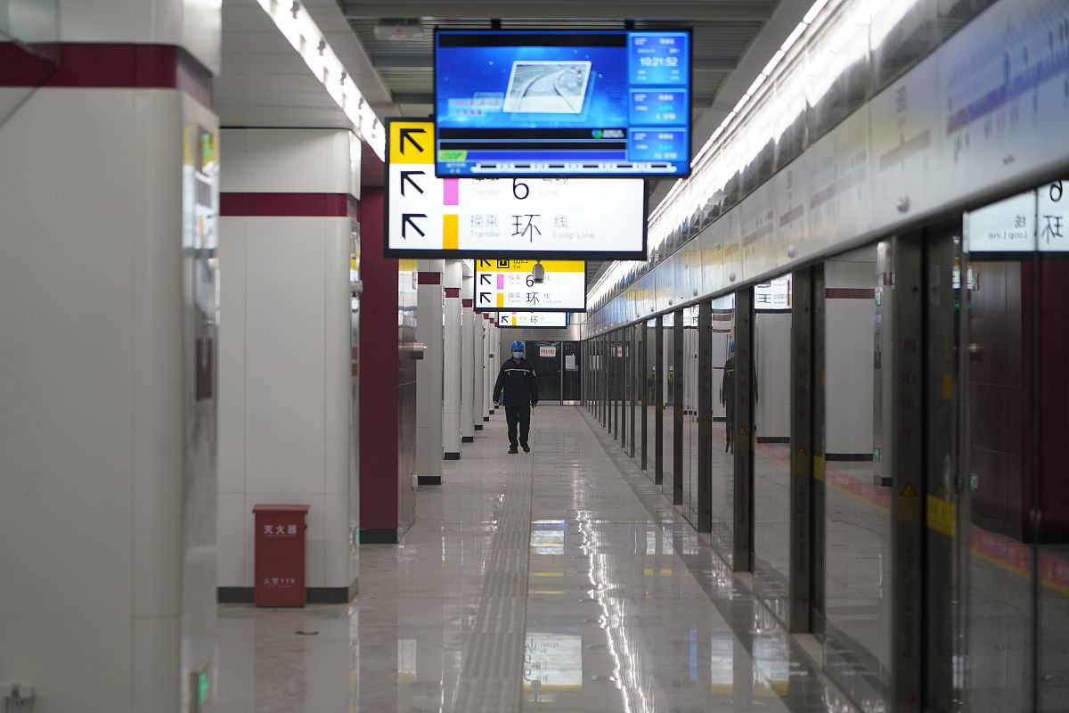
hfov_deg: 19.8
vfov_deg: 13.3
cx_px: 534
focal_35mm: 103
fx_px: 3058
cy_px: 356
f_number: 4
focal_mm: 103
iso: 500
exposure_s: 1/125
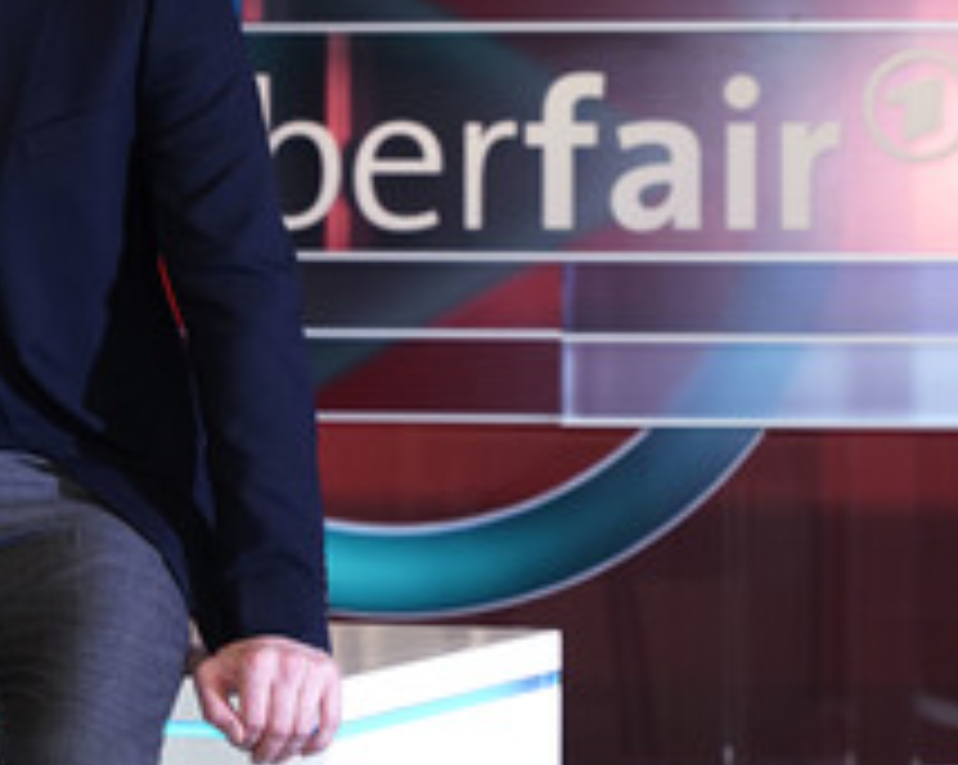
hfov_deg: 12.5
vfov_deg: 10.1
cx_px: 16
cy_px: 184
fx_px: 4334
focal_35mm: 153
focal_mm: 77
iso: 1600
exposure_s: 1/125
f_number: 5.6
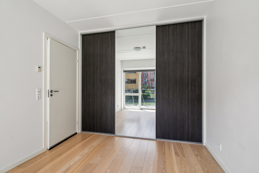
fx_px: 119
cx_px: 130
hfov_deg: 95.0
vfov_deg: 72.1
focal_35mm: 16
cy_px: 86
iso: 640
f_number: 9
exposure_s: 1/320
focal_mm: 16.5
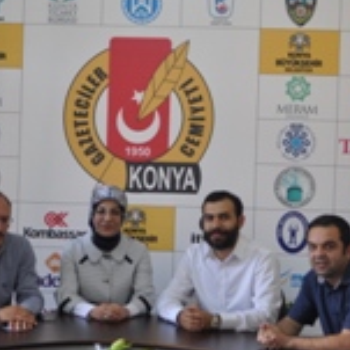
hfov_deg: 20.8
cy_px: 225
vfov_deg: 20.8
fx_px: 949
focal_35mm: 83
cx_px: 116
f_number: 4
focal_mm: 22
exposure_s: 1/60
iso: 400
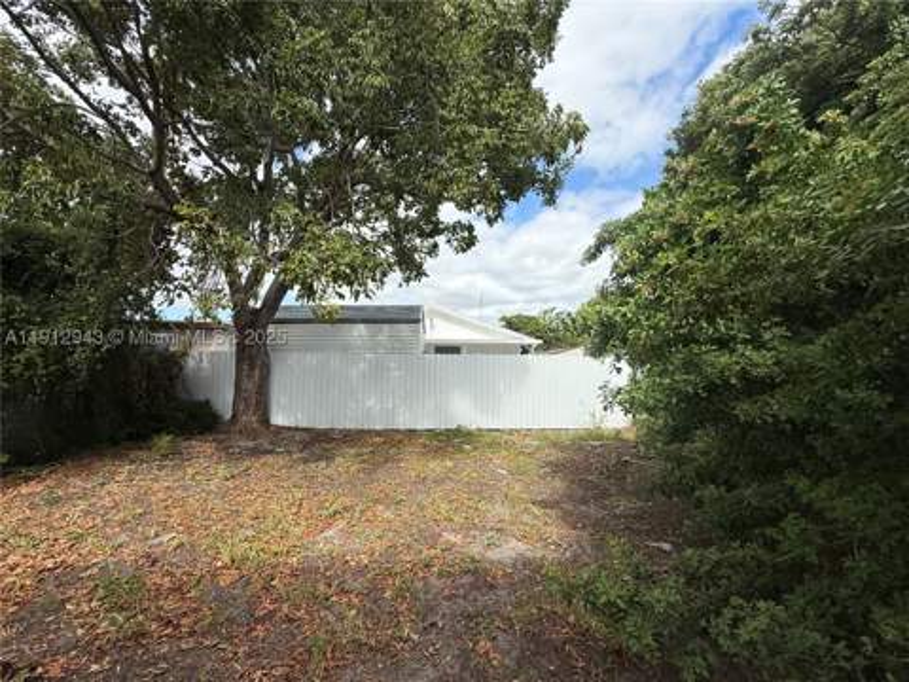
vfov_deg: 85.7
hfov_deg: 102.1
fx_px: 368
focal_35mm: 14
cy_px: 341
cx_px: 454
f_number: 2.2
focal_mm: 2.22
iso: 50
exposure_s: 1/1698
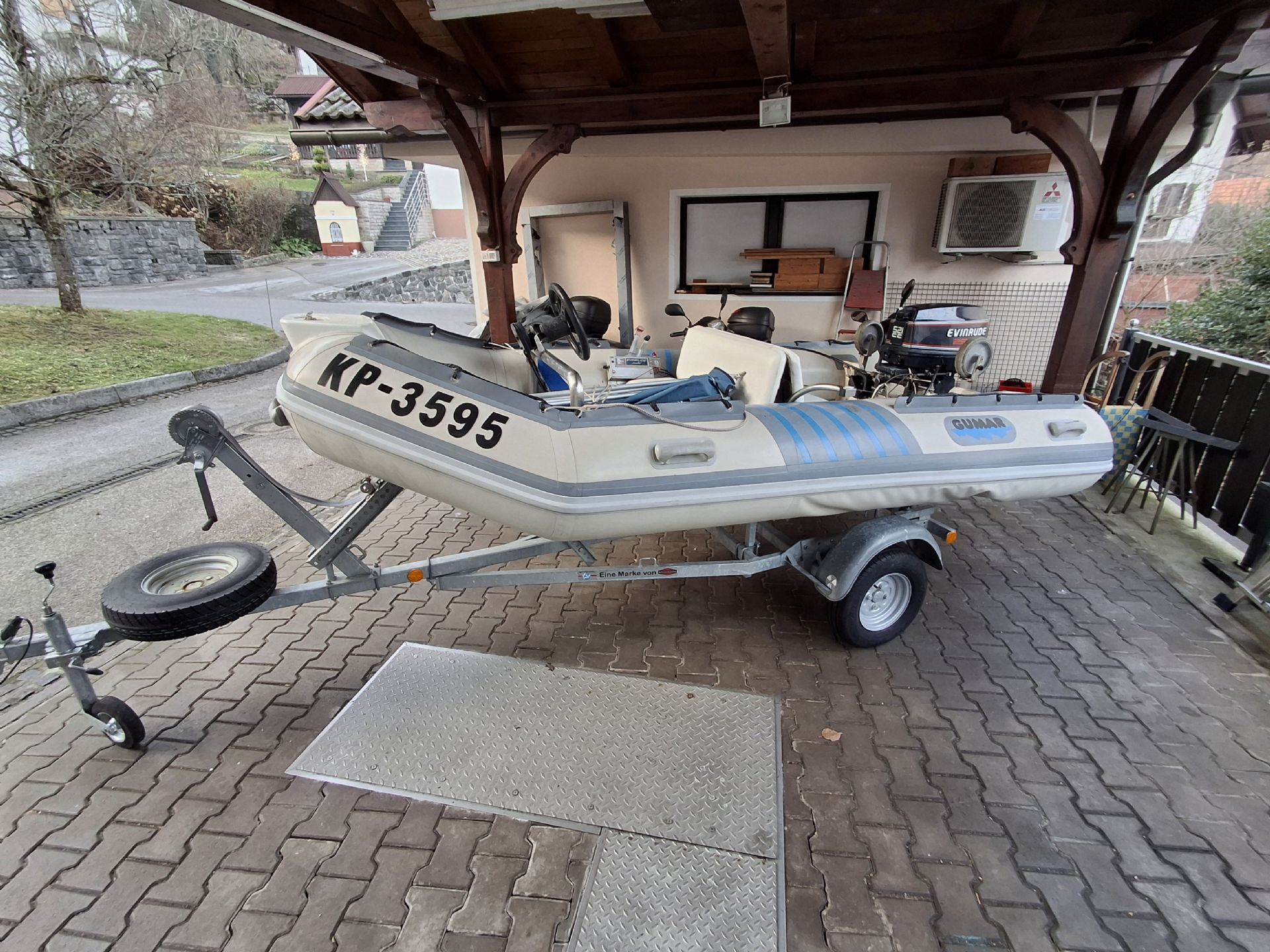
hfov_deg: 94.5
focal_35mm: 16
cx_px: 635
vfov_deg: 78.1
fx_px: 587
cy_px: 476
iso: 100
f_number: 2.2
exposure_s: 1/40
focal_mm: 1.64
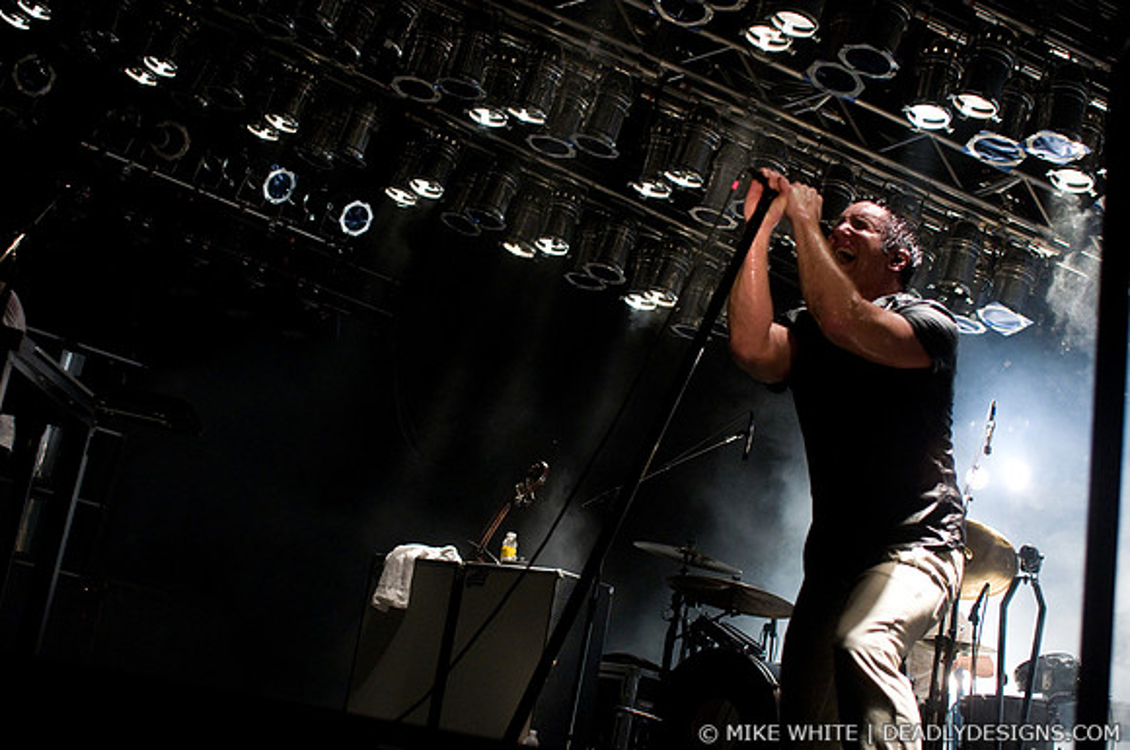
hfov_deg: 37.9
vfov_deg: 25.7
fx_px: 1646
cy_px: 375
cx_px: 565
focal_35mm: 52
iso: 1000
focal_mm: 35
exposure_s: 1/250
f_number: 3.5
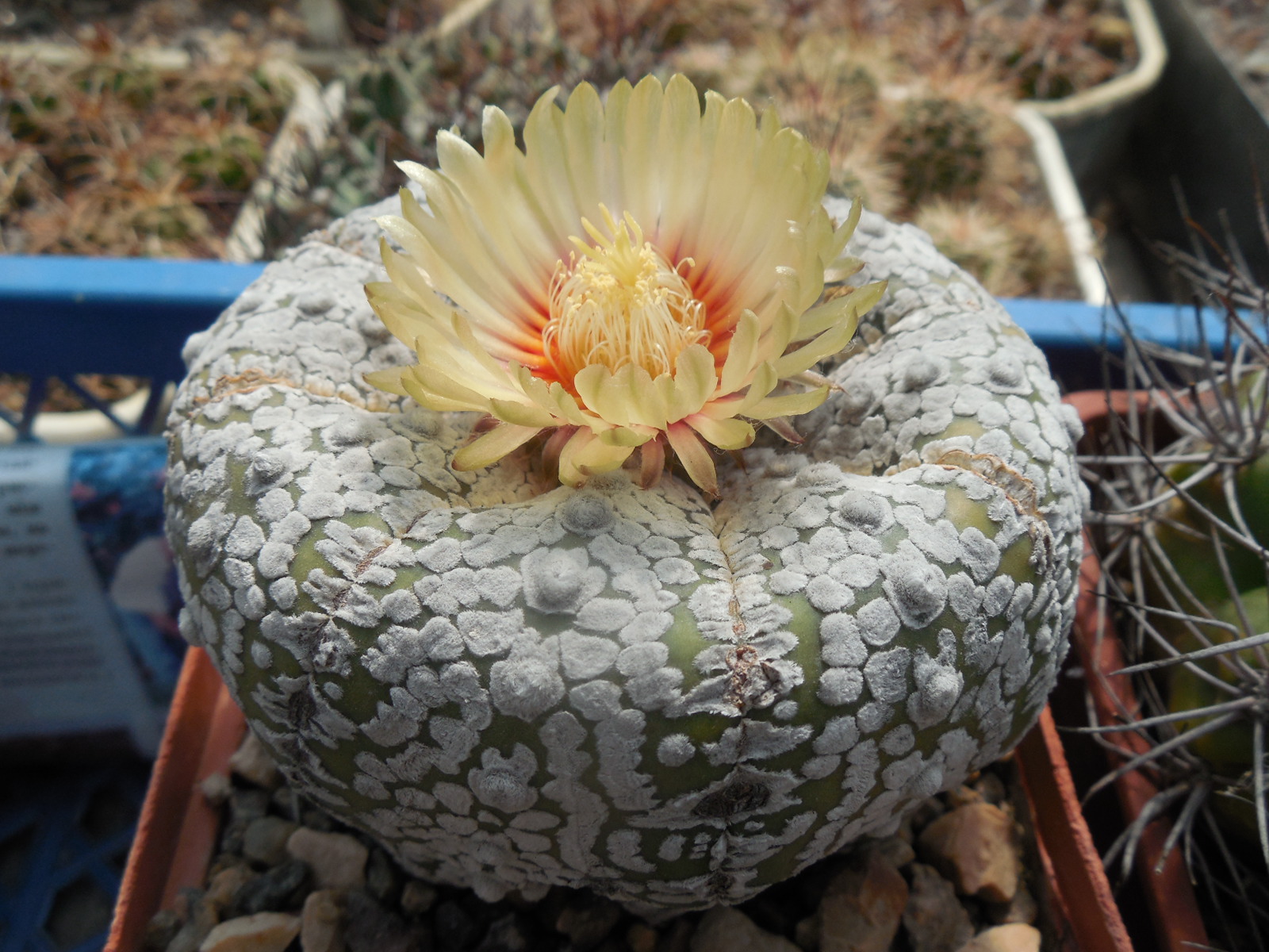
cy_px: 476
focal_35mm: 31
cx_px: 634
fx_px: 1136
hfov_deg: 58.4
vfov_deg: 45.4
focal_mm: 5.6
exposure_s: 1/1000
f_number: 3.6
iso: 125
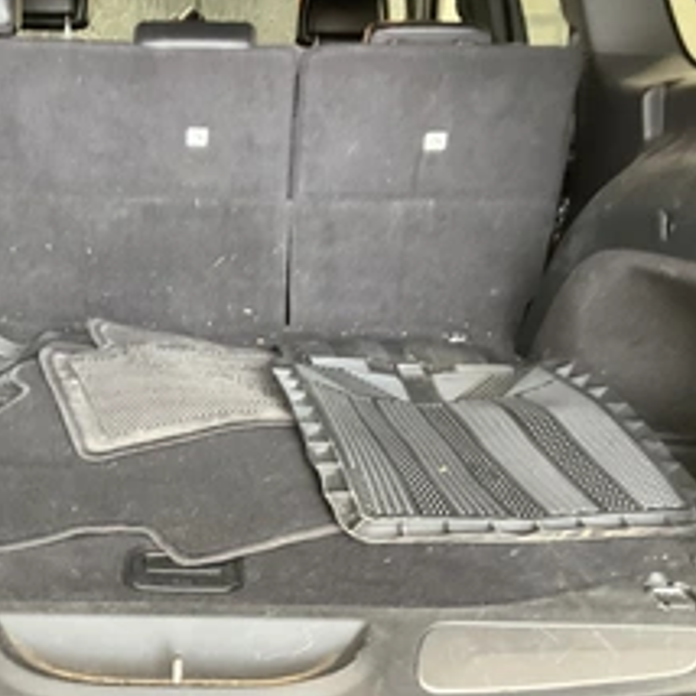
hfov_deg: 34.6
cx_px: 179
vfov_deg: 35.4
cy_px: 355
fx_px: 1092
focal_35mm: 48
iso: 320
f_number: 1.8
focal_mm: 3
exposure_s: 1/30
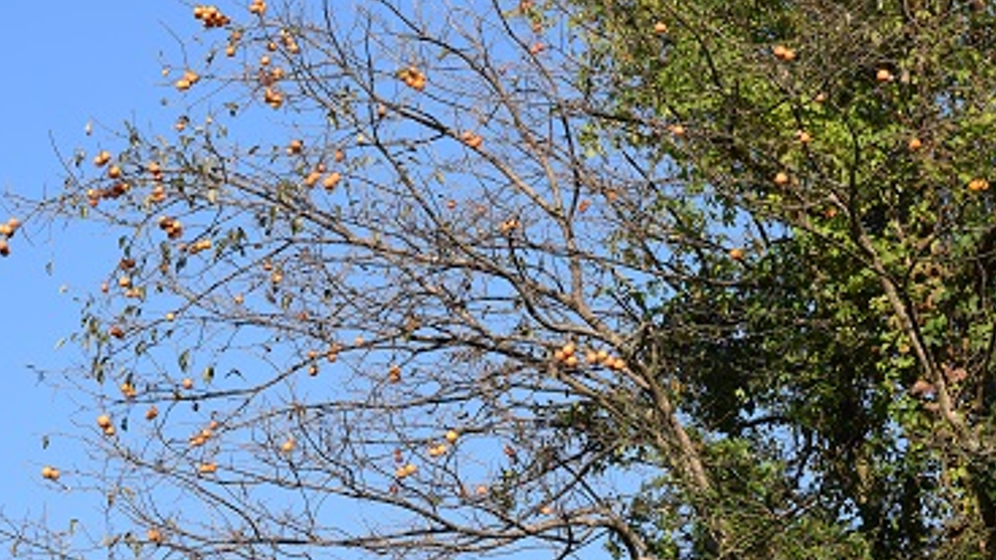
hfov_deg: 19.0
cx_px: 395
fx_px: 2976
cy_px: 238
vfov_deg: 10.8
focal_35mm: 113
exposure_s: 1/320
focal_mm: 55
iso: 200
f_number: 9
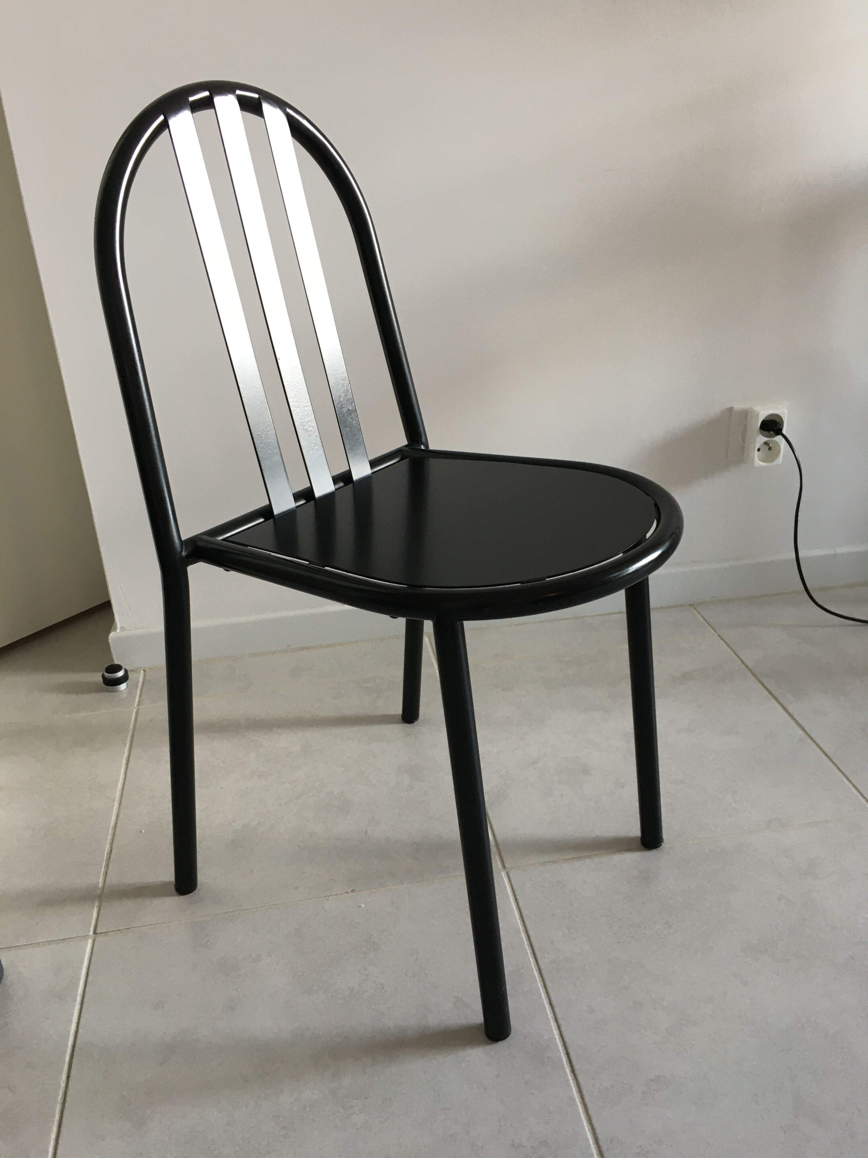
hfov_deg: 48.2
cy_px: 579
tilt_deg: -25.8
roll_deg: +3.1
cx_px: 434
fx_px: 970
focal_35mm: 29
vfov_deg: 61.7
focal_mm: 4.15
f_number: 2.2
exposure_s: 1/33
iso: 80
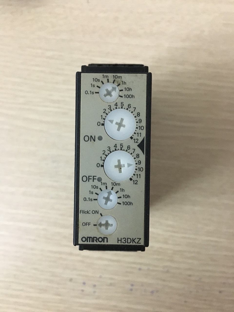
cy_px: 156
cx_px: 117
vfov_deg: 61.7
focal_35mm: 29
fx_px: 261
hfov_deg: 48.2
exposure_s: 1/17
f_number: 2.2
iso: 320
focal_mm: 4.15
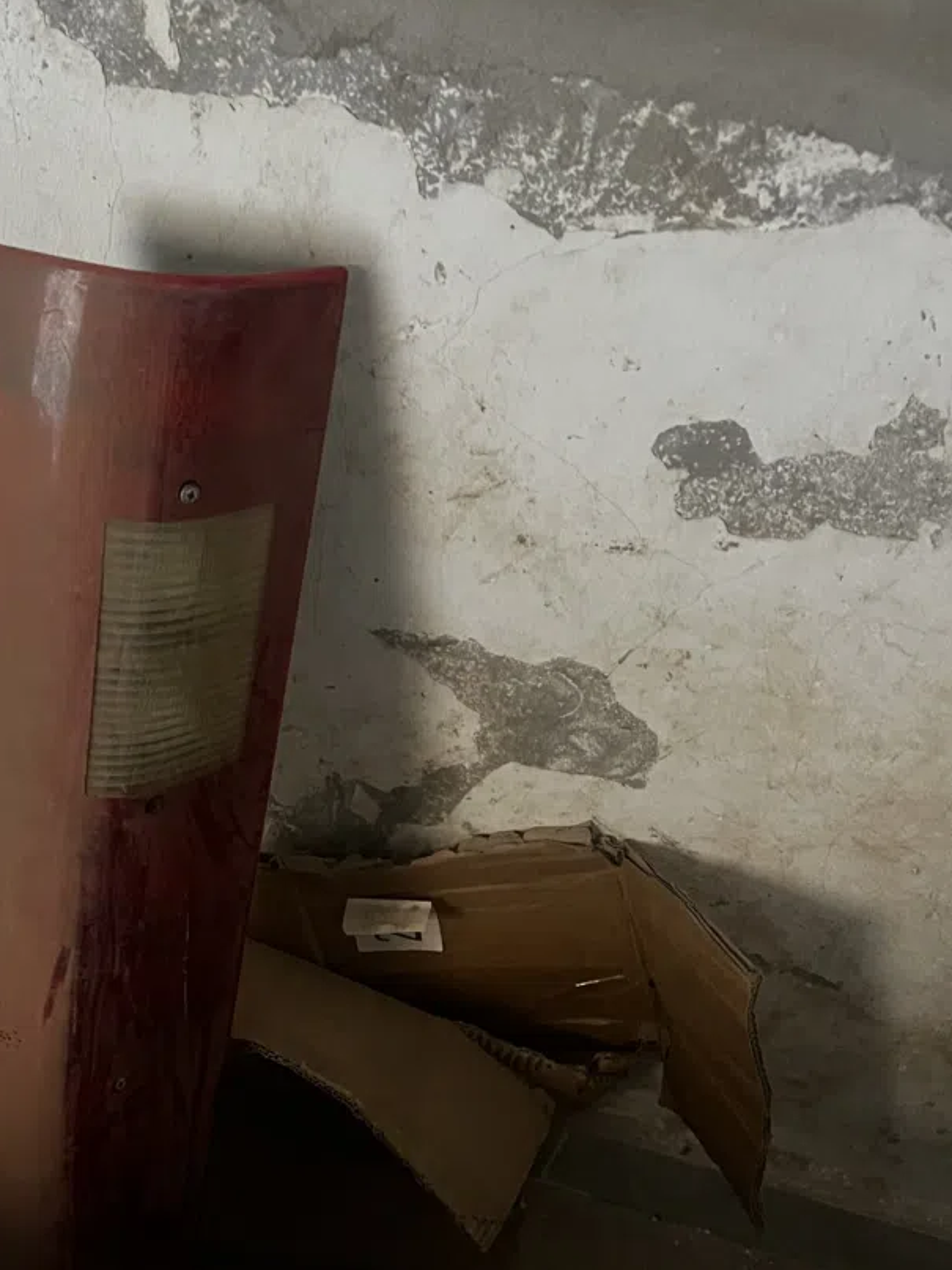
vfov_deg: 42.6
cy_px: 803
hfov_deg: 32.3
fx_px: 1614
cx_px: 245
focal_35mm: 44
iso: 640
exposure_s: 1/33
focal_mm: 5.7
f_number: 1.5
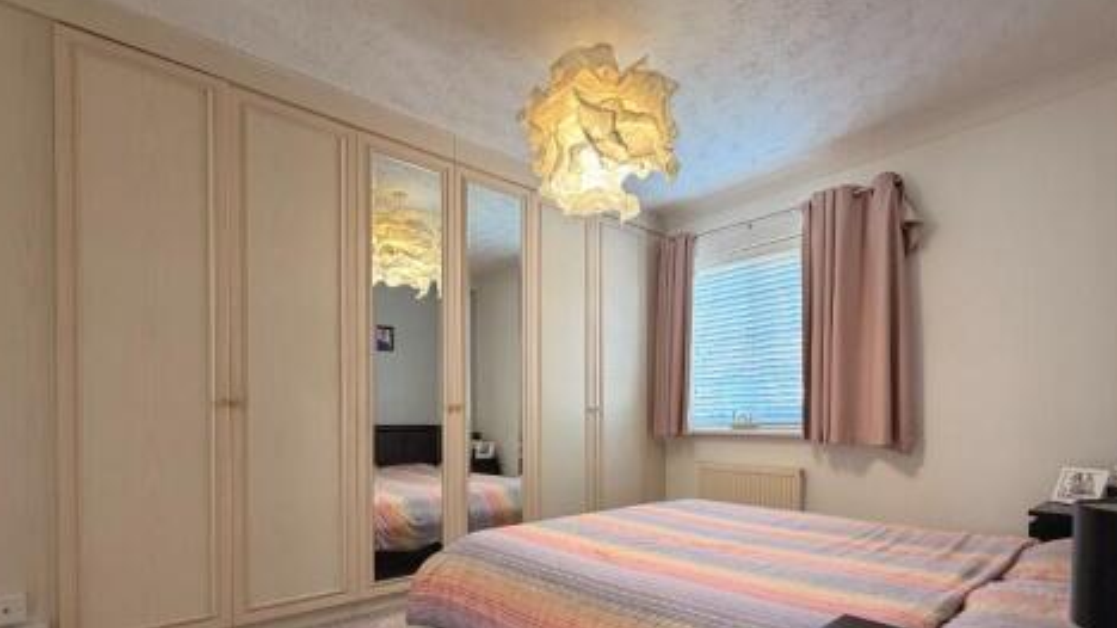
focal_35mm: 19
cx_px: 588
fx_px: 563
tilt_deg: -0.2
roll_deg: +0.5
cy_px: 426
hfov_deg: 89.5
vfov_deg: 56.9
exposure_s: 1/50
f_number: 2.2
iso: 200
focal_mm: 2.22
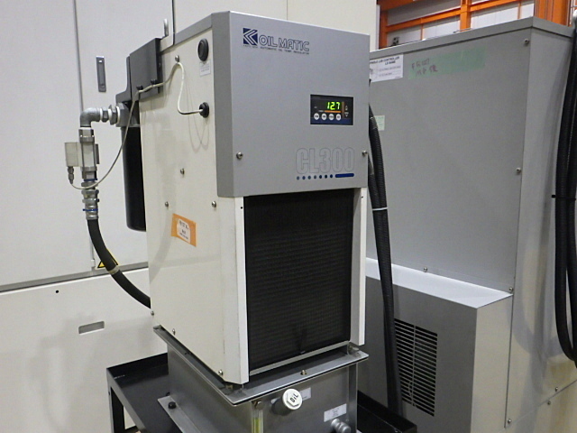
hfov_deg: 63.4
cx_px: 288
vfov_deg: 49.7
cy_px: 216
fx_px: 467
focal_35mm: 28
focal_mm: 5
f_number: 3.5
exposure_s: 1/45
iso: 1250
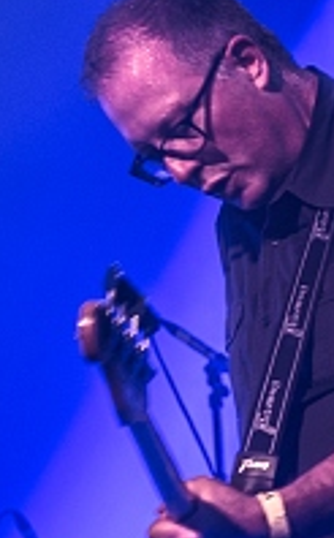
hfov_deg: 3.1
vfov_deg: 5.0
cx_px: 231
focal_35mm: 418
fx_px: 6112
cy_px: 432
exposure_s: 1/100
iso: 250
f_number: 2.8
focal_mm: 75
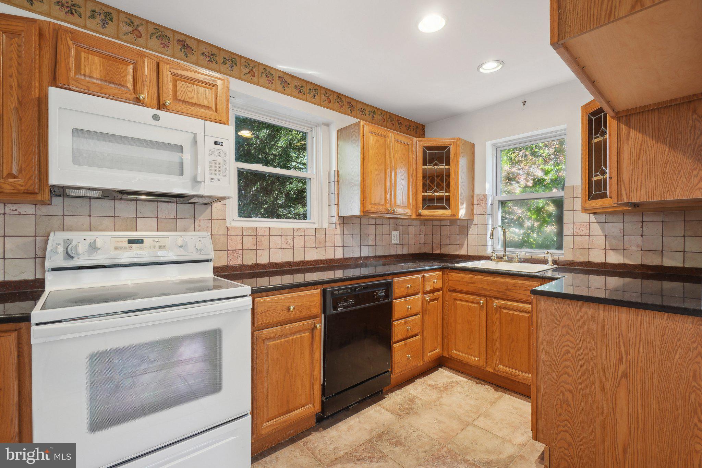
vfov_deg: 77.3
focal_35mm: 15
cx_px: 351
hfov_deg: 100.4
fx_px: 292
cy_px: 234
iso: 100
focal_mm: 10
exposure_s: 1/4
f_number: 7.1
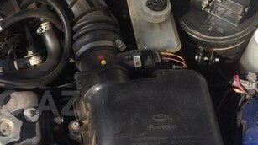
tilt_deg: -56.7
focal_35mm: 68
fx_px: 465
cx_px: -6
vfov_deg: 17.6
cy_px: 103
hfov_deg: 28.9
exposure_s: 1/892
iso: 32
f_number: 2.2
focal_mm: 4.15
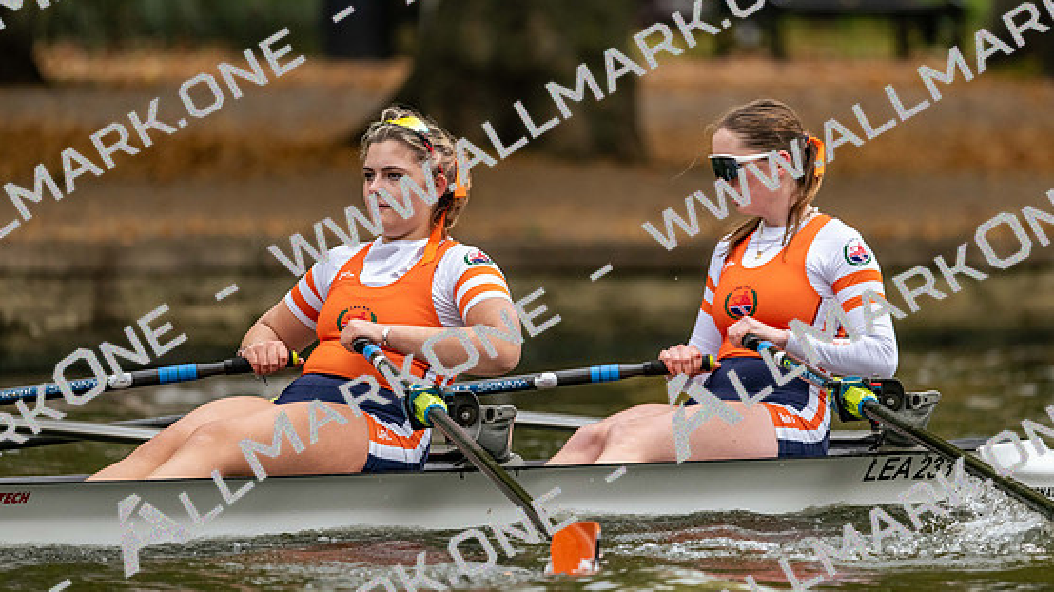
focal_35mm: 439
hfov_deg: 4.9
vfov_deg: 2.8
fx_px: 12263
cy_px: 283
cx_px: 504
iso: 2000
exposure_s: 1/2500
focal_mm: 400
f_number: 4.5
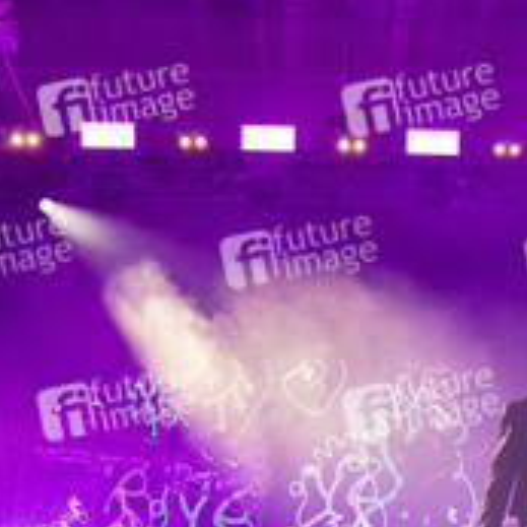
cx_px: 340
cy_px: 329
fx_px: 913
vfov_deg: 32.1
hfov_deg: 32.0
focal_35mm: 53
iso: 2500
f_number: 5
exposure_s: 1/500
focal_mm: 24
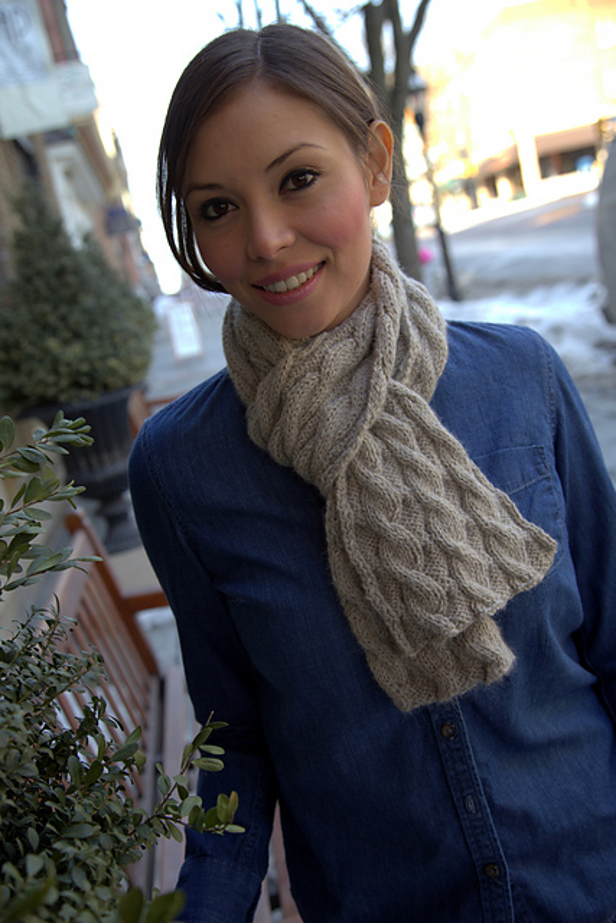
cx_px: 308
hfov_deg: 34.2
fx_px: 1000
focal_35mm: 39
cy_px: 462
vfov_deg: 49.5
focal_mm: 40
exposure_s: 1/80
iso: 200
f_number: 5
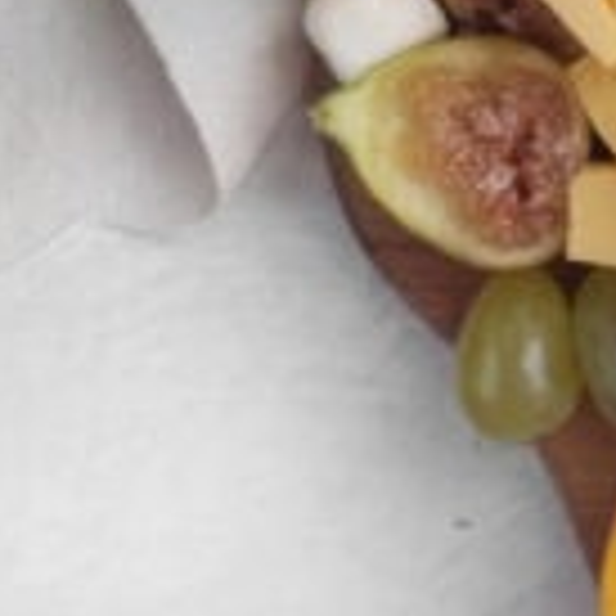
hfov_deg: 14.4
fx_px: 1953
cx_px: 1290
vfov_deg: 17.5
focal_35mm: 97
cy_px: 16
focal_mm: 5.4
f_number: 1.9
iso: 83
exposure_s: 1/100
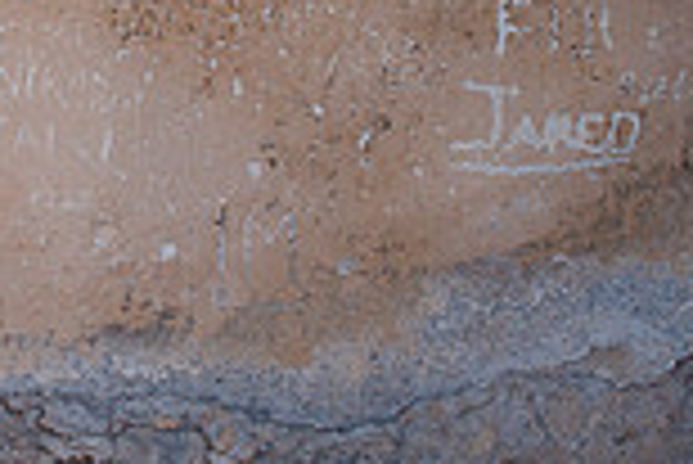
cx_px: -292
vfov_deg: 5.2
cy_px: -178
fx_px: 5087
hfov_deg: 7.7
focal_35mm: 264
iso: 200
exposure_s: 1/800
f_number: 2.8
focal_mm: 70
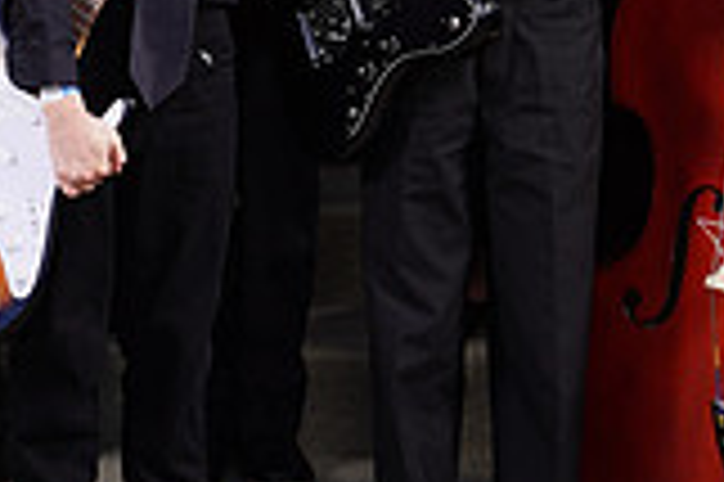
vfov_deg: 7.2
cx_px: -211
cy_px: -381
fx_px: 3697
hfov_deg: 10.9
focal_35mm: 184
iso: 100
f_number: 6.3
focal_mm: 51
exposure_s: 1/200
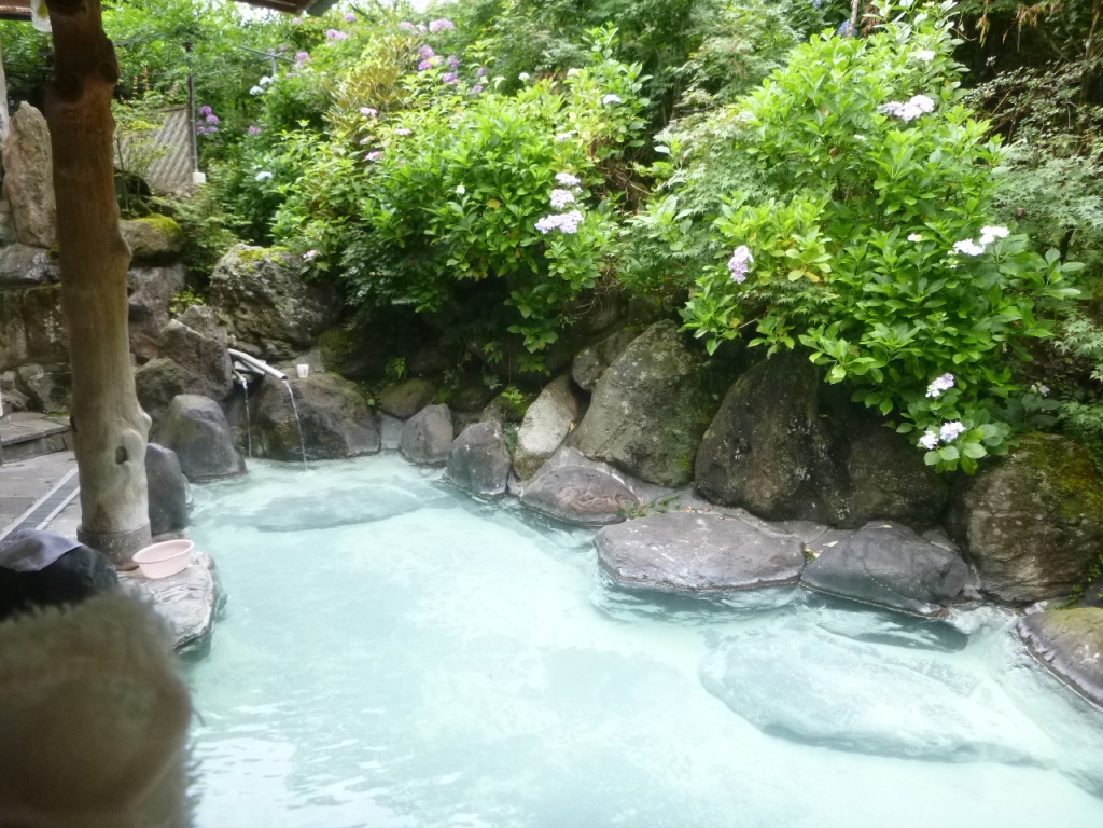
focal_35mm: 25
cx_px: 552
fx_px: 797
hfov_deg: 69.4
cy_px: 414
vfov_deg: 54.9
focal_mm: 4.5
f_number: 3.9
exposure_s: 1/60
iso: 160
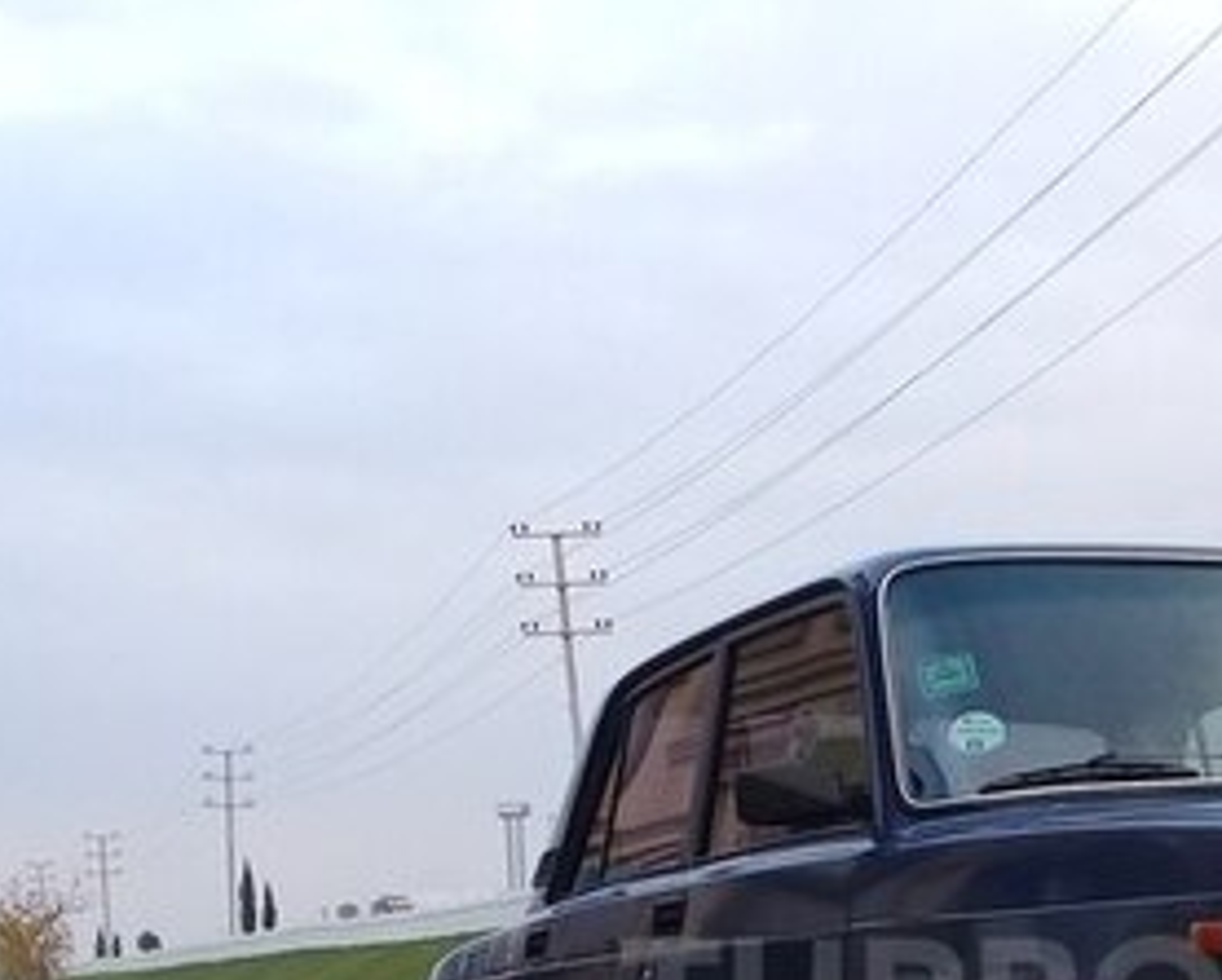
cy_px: 1004
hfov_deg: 25.7
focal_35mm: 72
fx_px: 2606
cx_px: 1072
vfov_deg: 20.5
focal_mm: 3.3
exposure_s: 1/173
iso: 50
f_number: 2.2
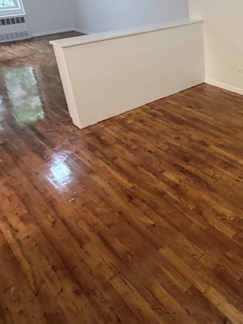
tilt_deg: -23.5
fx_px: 309
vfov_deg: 53.0
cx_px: 237
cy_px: 84
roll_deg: +1.4
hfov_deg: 38.6
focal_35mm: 33
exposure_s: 1/60
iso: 500
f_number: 2.2
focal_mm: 2.22
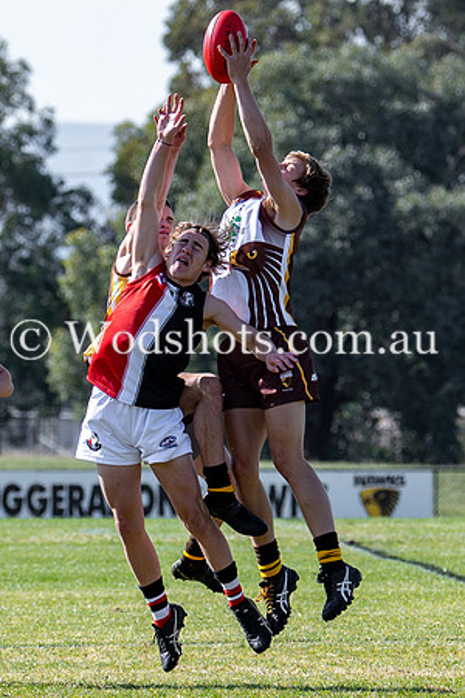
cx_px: 264
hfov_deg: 2.7
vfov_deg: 4.0
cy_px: 495
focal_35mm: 511
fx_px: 9893
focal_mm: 120
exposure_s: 1/1000
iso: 100
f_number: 3.2
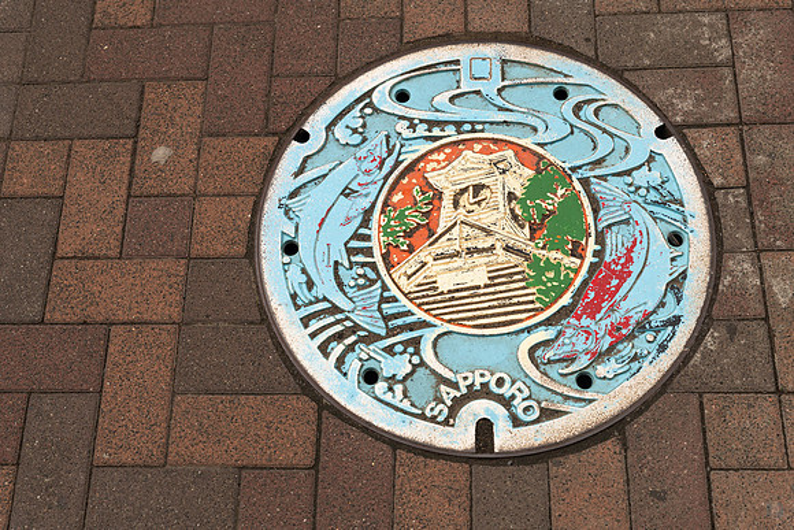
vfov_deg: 28.1
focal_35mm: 48
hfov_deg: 41.1
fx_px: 1059
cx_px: 397
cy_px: 265
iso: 64
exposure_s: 1/160
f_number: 5
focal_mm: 48
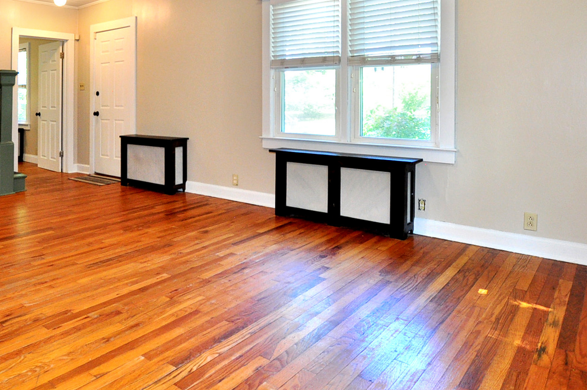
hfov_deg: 66.6
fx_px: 423
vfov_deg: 47.5
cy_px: 96
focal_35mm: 26
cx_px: 173
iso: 640
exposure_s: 1/40
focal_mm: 10
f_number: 4.5
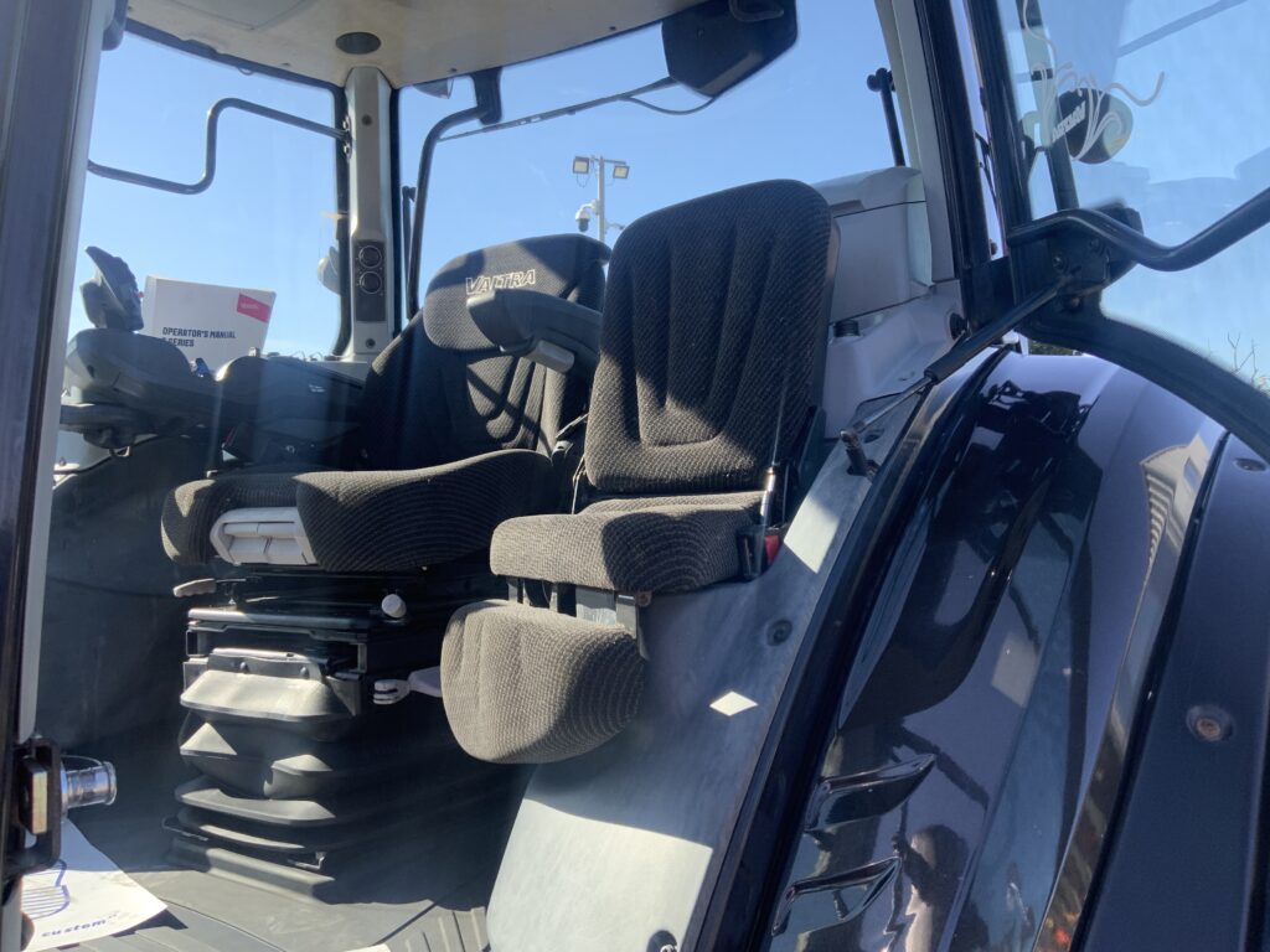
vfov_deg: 48.2
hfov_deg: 61.7
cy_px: 476
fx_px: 1064
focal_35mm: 29
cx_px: 635
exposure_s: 1/297
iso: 16
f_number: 1.8
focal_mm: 3
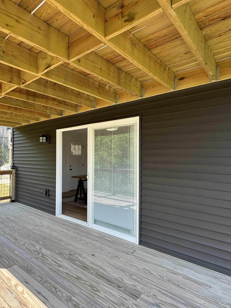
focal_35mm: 21
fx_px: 187
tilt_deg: -0.2
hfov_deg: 56.5
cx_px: 32
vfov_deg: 79.0
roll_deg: +0.1
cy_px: 155
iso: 40
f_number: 2.2
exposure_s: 1/364
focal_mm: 2.22
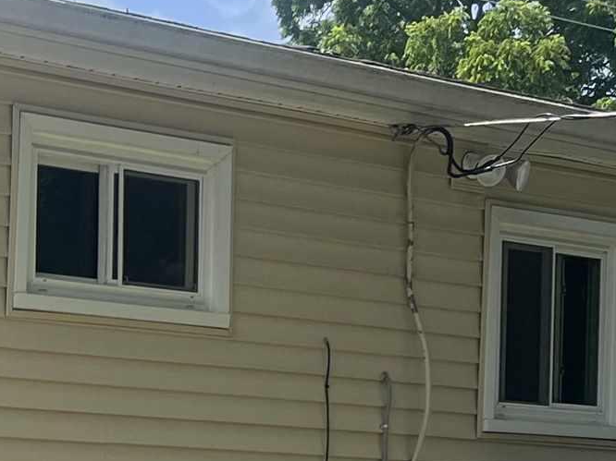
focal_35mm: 120
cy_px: 740
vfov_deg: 11.7
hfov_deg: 15.7
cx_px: -166
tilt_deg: -3.9
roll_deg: -0.3
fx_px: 2135
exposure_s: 1/1890
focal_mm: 5.1
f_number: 1.6
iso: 50
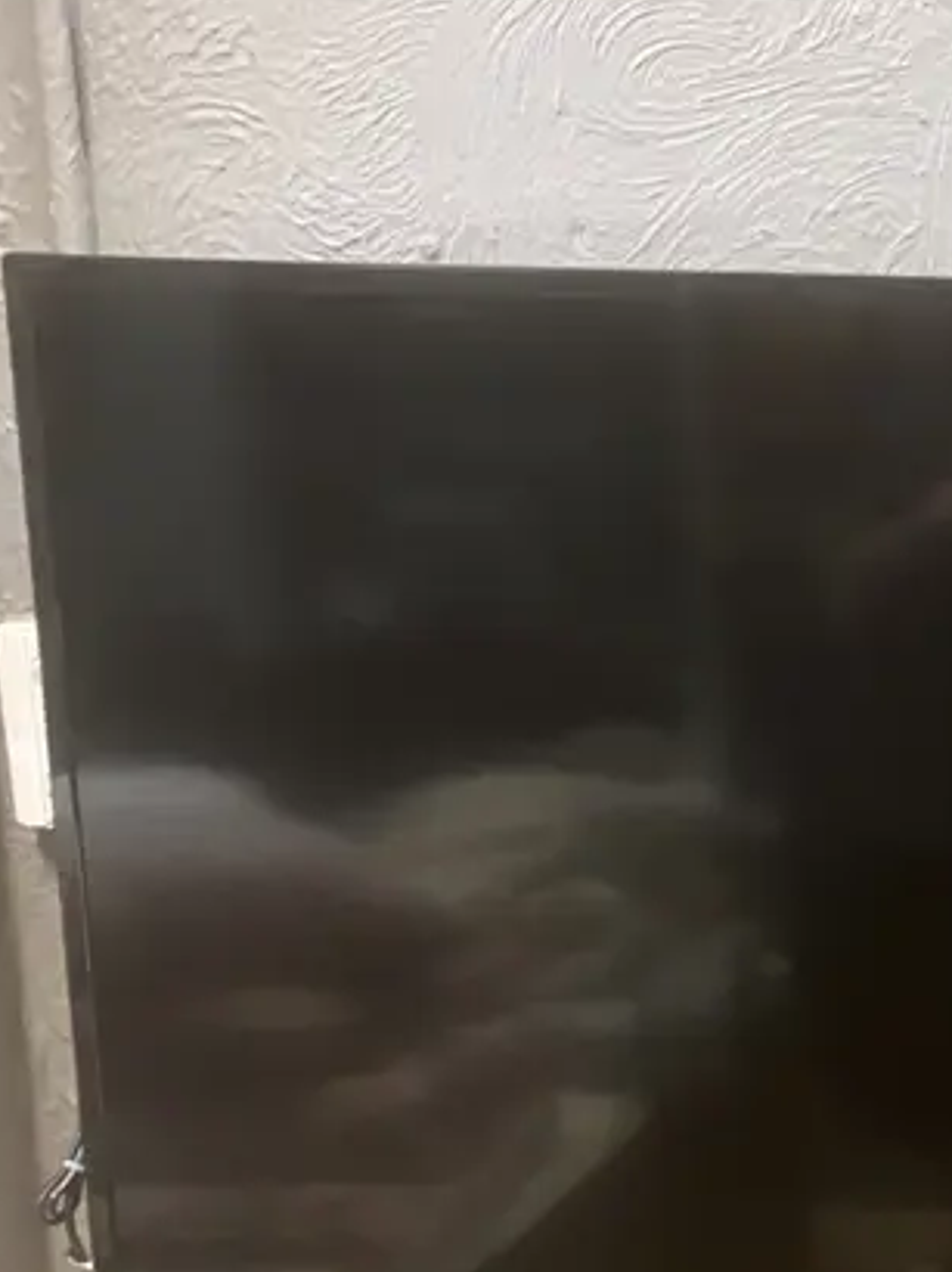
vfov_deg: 26.6
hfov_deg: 19.9
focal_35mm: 70
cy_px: 1194
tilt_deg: -14.8
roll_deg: +0.2
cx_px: 1098
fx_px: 2570
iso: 250
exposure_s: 1/33
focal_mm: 3.99
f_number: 1.8
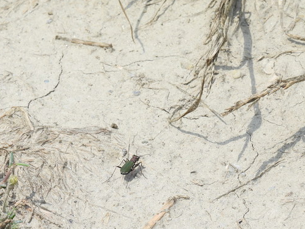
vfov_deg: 5.1
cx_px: 98
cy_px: 177
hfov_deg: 6.8
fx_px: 2573
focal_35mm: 292
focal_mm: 30.3
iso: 100
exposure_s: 1/320
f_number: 6.3
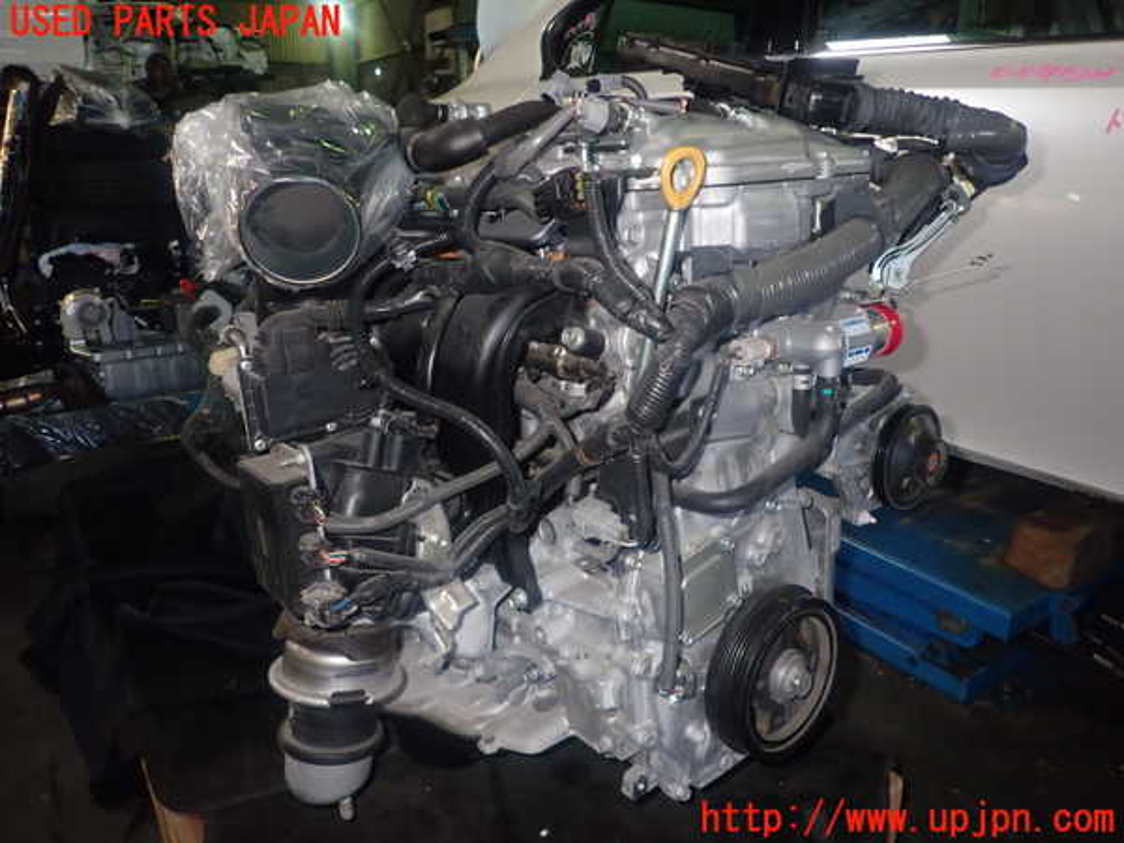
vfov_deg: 54.9
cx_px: 562
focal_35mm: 25
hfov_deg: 69.4
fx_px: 812
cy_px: 422
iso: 400
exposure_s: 1/30
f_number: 5.6
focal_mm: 4.5
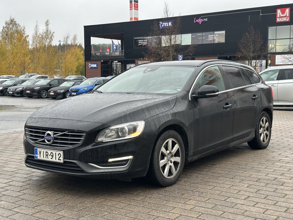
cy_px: 110
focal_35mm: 48
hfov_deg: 39.7
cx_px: 146
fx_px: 406
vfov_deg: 30.3
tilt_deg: -4.4
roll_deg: +0.1
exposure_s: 1/70
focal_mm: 6.86
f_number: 1.78
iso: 80
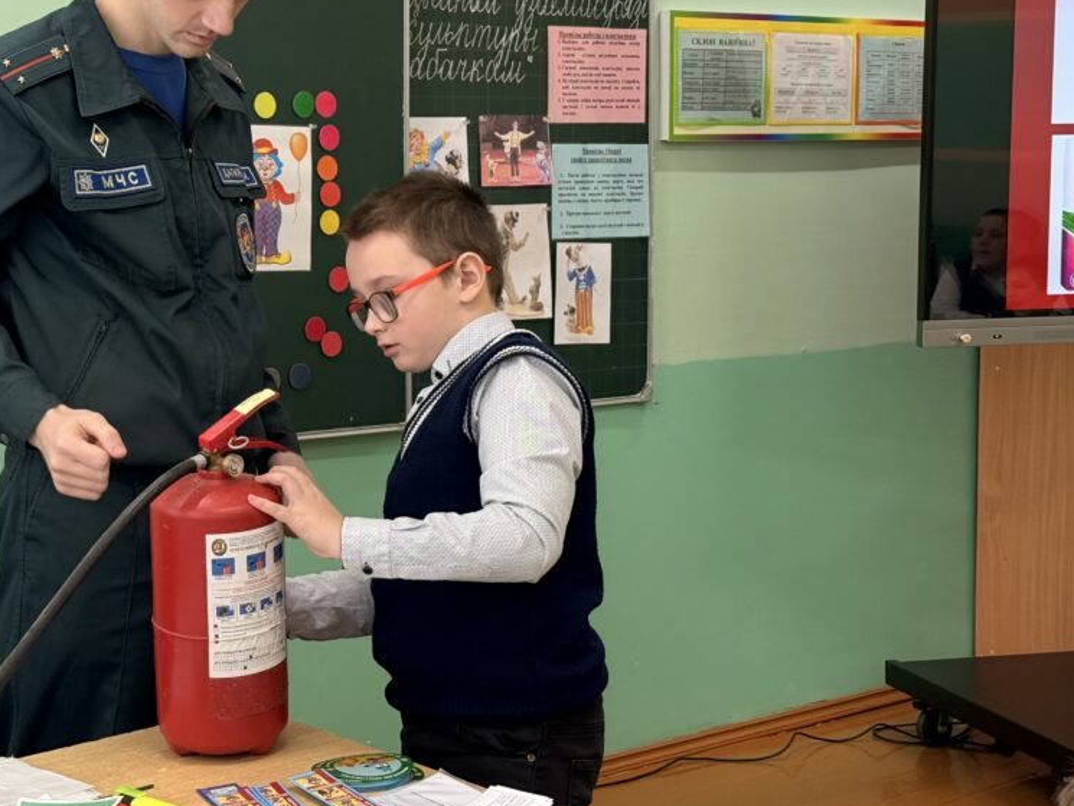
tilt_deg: -3.8
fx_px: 2048
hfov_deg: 29.2
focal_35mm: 66
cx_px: 363
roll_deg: +0.3
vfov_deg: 22.2
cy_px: 330
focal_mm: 6.76
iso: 125
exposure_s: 1/101
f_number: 1.78
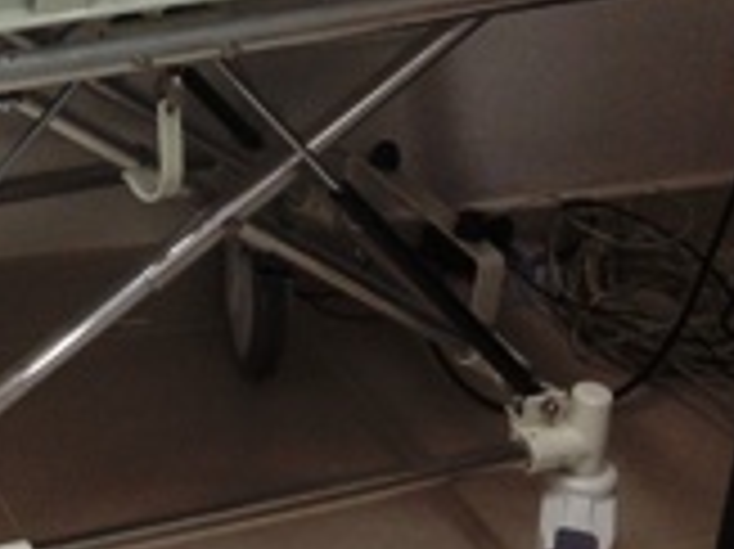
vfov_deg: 11.1
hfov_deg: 14.3
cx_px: -383
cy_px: -261
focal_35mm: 129
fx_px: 2733
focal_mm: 4.28
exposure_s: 1/24
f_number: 2.4
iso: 50
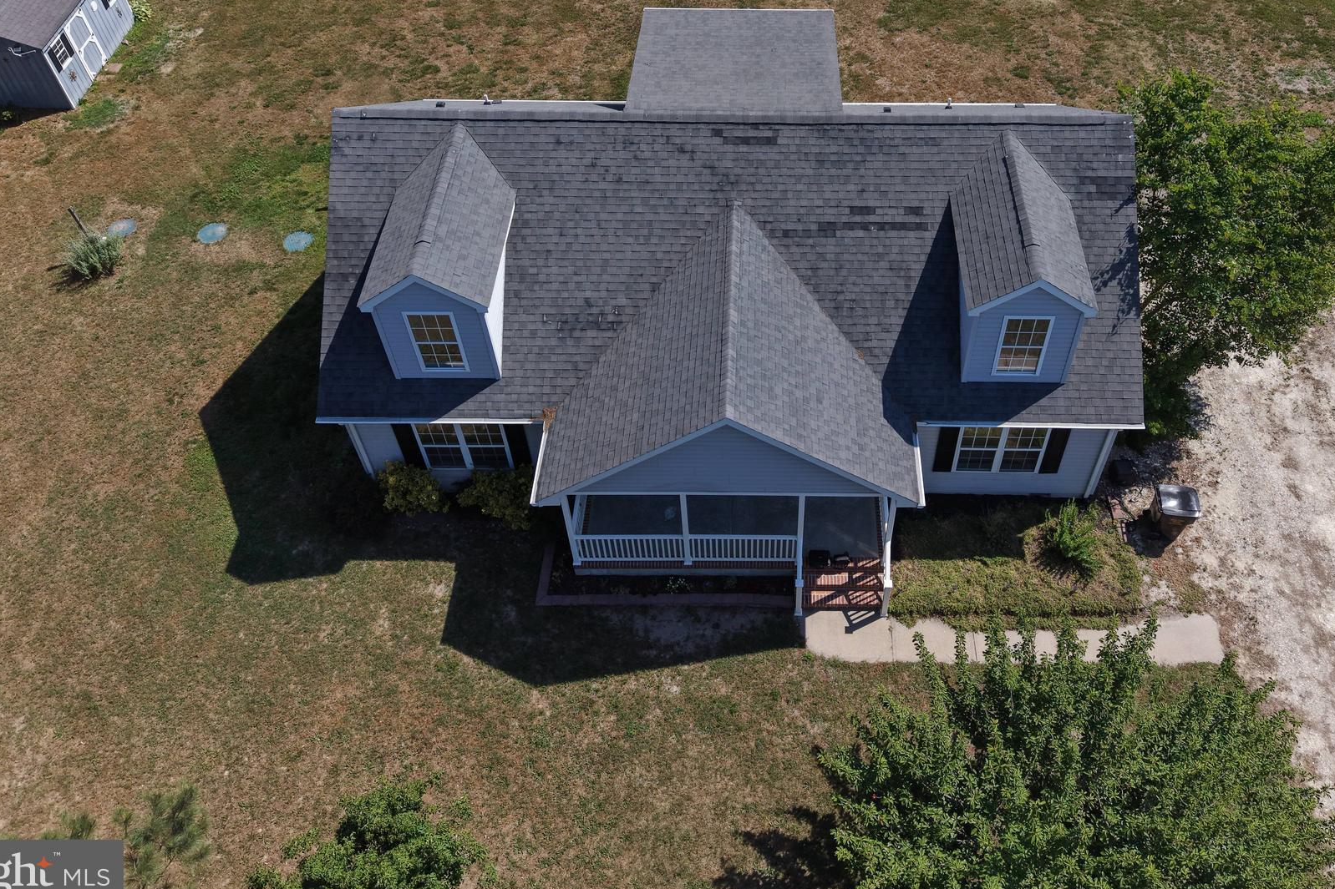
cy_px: 267
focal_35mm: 32
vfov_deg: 40.4
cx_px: 770
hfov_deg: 58.4
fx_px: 1186
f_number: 1.8
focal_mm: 8.67
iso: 170
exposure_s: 1/6000
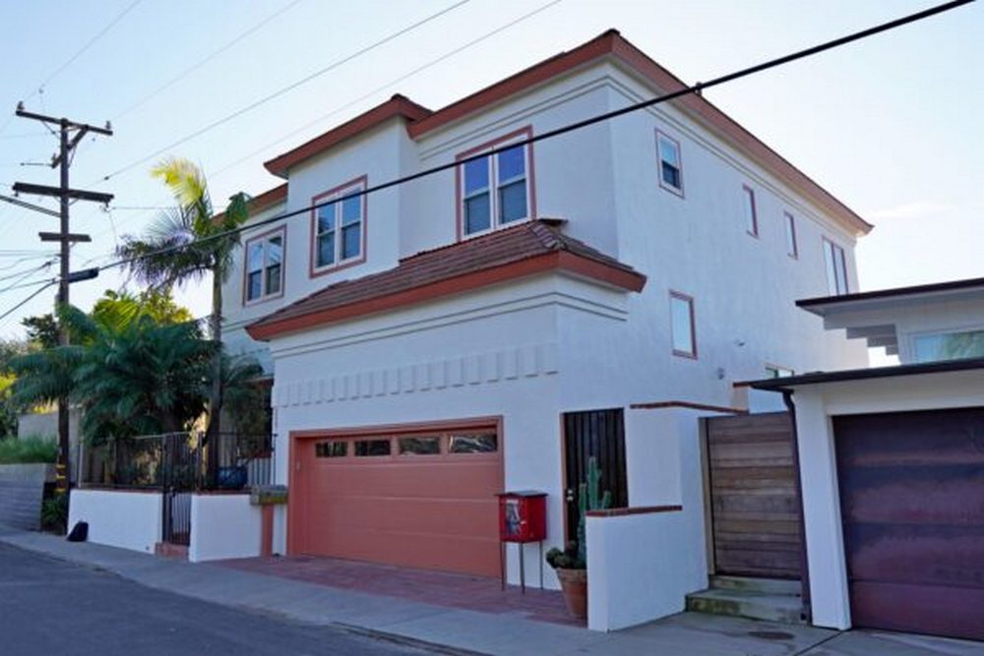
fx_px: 656
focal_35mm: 24
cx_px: 492
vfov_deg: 53.1
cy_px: 328
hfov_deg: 73.7
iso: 100
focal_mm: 16
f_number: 4.5
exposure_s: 1/400
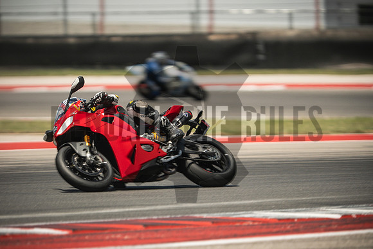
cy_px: 124
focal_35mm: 420
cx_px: 186
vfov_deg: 3.3
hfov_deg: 4.9
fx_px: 4352
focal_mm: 280
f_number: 2.8
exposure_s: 1/400
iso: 500
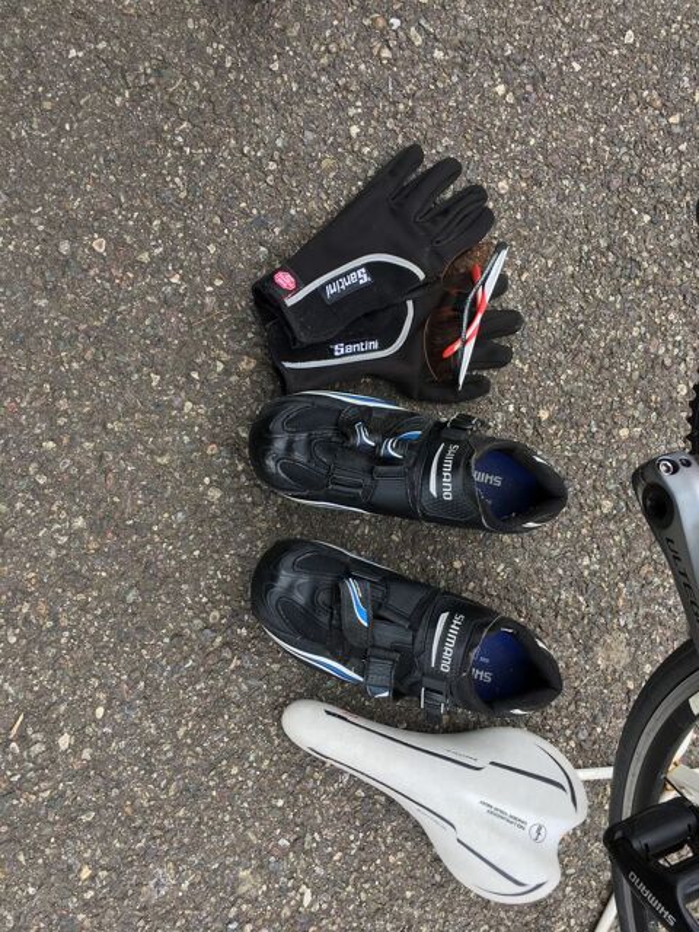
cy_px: 466
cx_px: 350
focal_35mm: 29
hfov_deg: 48.2
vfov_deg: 61.7
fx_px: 781
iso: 25
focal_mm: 4.15
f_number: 2.2
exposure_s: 1/189
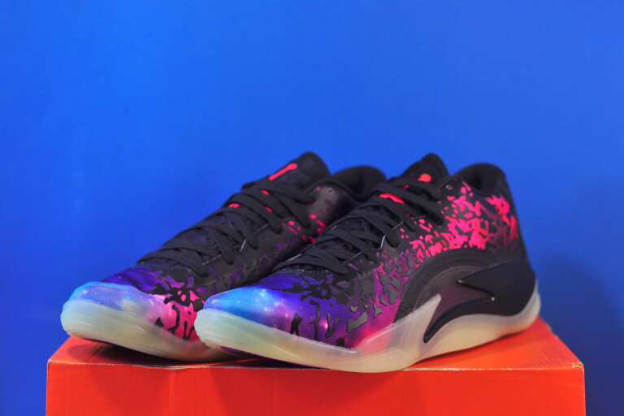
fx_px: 1352
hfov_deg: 26.0
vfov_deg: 17.5
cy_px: 208
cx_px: 312
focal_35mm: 78
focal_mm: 50
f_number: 2.8
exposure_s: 1/250
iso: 250
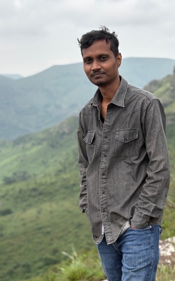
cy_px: 152
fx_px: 504
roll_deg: +1.5
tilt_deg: -8.8
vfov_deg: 31.1
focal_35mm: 66
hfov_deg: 19.7
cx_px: 105
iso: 50
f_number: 1.6
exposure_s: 1/544
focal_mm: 5.96
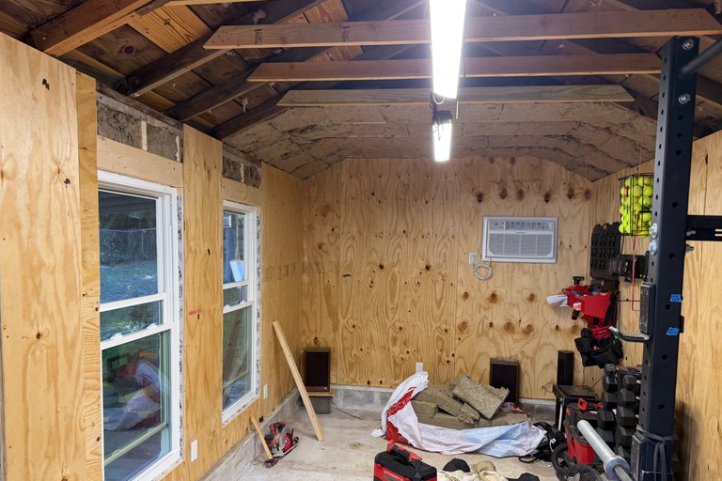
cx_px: 357
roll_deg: -0.5
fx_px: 521
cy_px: 274
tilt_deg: -4.0
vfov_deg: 49.4
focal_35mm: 26
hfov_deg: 69.4
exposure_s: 1/121
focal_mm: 6.76
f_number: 1.78
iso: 125
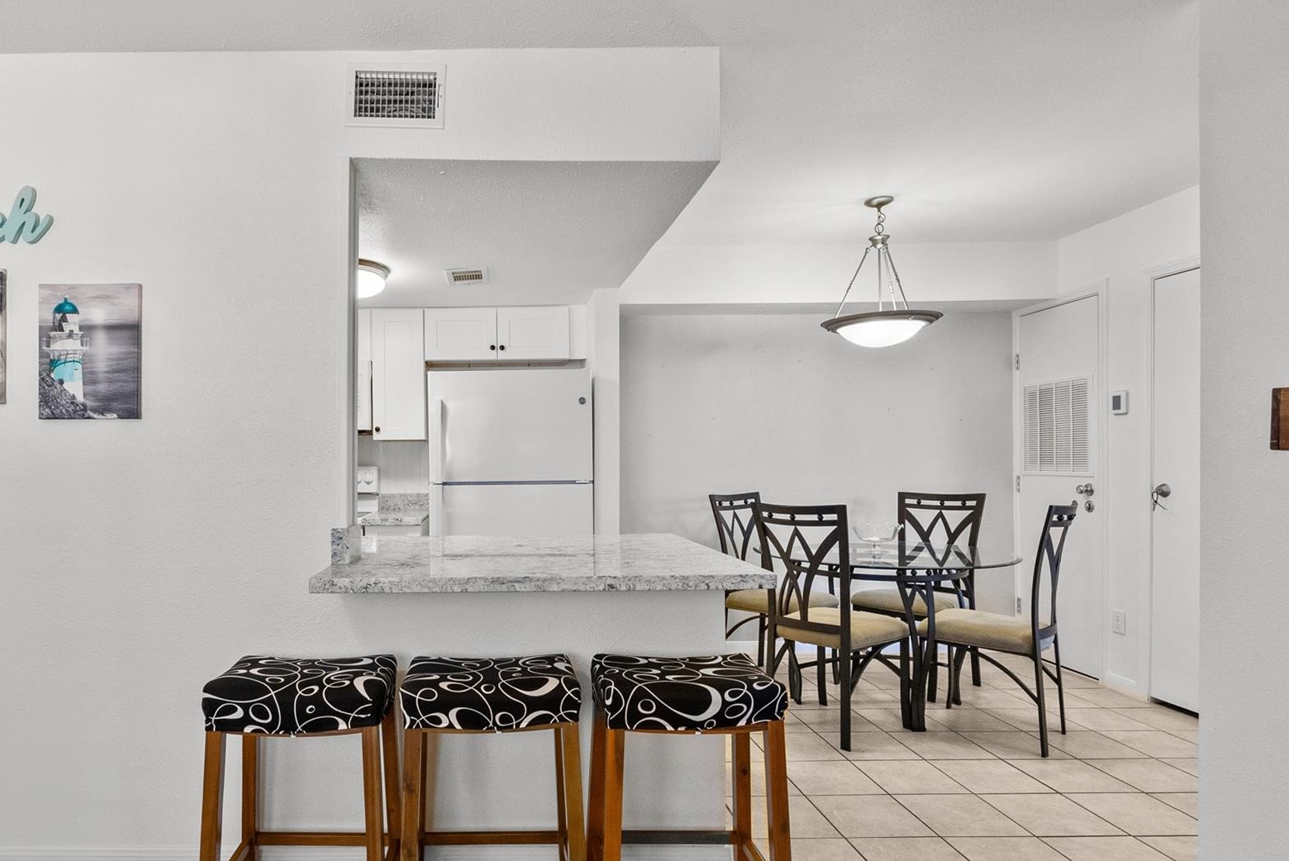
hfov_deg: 79.5
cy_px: 451
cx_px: 474
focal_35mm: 21
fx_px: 752
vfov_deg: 59.5
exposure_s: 1/10
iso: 2000
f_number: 9
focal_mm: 16
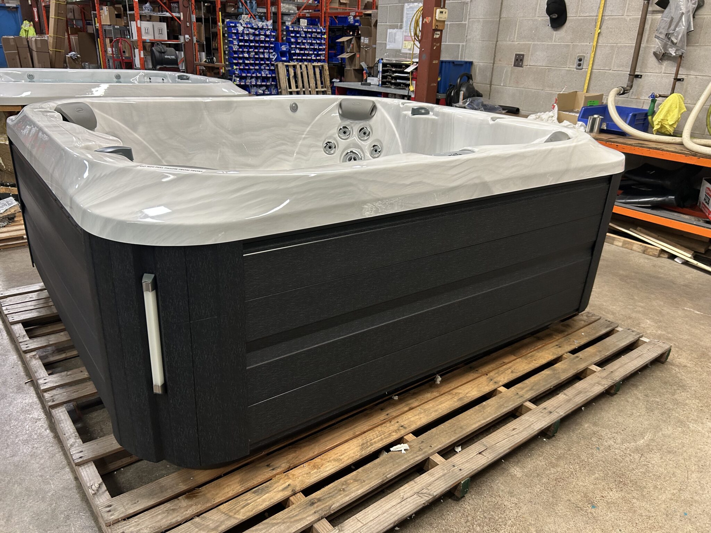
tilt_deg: -22.5
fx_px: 534
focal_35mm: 26
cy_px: 266
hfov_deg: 67.3
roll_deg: -1.7
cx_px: 356
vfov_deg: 53.1
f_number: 1.5
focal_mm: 5.7
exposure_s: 1/60
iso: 160
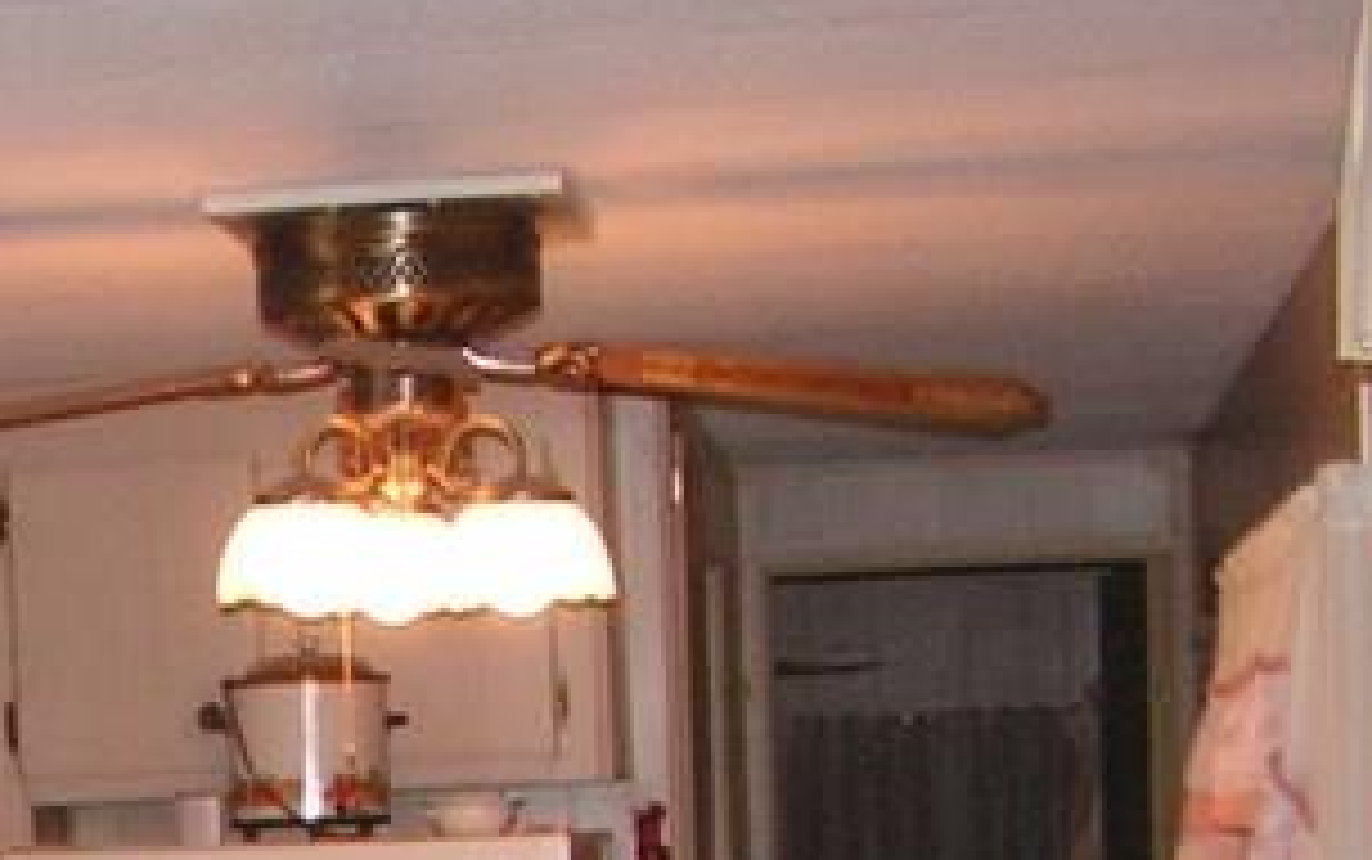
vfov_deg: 9.8
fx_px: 4789
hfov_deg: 15.3
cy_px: 1495
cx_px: -580
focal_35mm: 128
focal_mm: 6
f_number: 3.2
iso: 200
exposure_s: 1/40
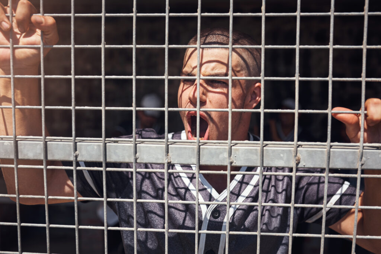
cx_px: 190
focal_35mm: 35
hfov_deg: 54.4
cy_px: 127
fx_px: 370
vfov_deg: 37.9
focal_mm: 35
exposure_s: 1/1600
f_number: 3.5
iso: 125
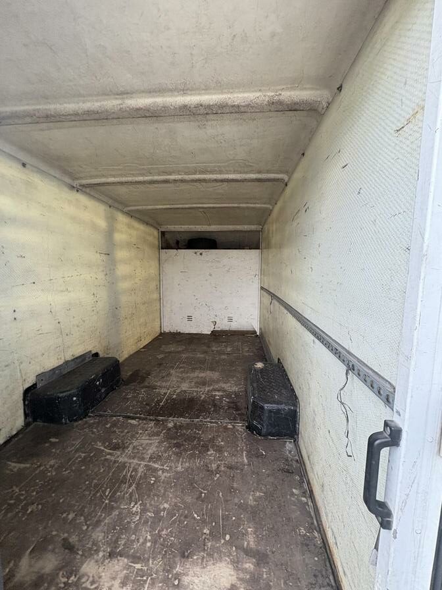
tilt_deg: -7.2
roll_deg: +1.5
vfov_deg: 102.1
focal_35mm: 14
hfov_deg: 85.7
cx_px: 221
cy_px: 295
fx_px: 238
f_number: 2.2
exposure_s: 1/60
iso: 250
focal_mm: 2.22
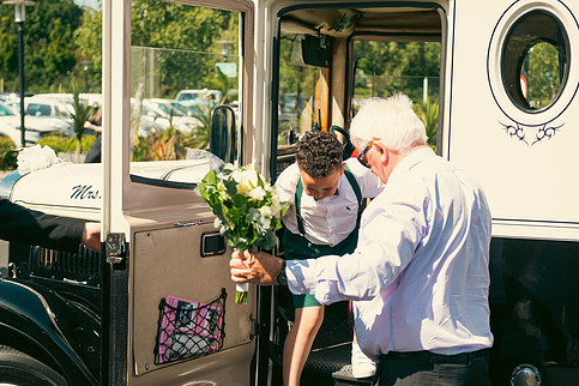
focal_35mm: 66
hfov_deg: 30.5
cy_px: 206
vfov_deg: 20.6
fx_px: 1061
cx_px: 324
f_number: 3.5
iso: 125
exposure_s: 1/800
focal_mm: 55
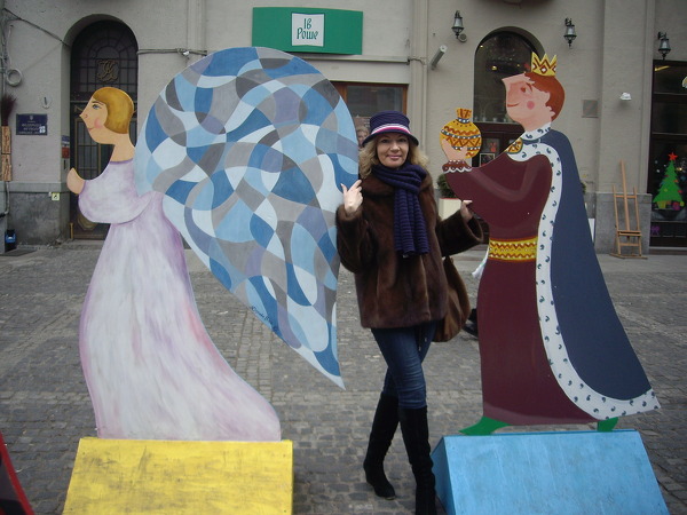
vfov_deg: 37.7
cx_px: 344
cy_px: 258
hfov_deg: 49.0
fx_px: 754
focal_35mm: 38
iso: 64
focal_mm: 6.2
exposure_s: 1/125
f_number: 2.7
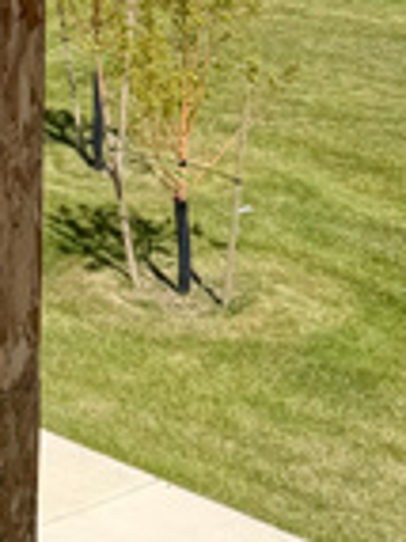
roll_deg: +0.7
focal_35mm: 129
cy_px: -155
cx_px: -535
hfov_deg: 10.1
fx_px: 2020
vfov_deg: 14.7
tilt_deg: -6.7
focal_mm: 6.76
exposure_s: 1/6711
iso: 80
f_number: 1.78
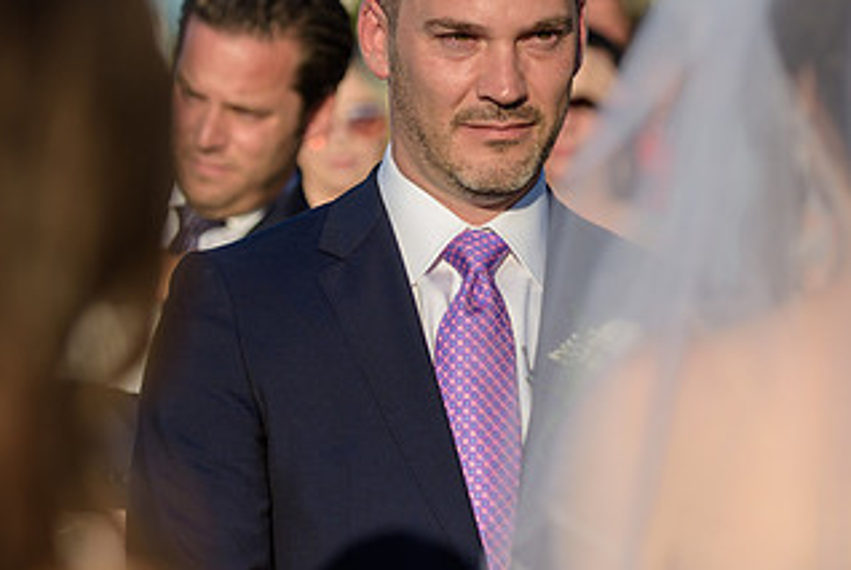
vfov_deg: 8.0
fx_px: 4095
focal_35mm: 173
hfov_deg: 11.9
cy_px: 170
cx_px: 409
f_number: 3.2
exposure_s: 1/2500
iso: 200
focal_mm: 95
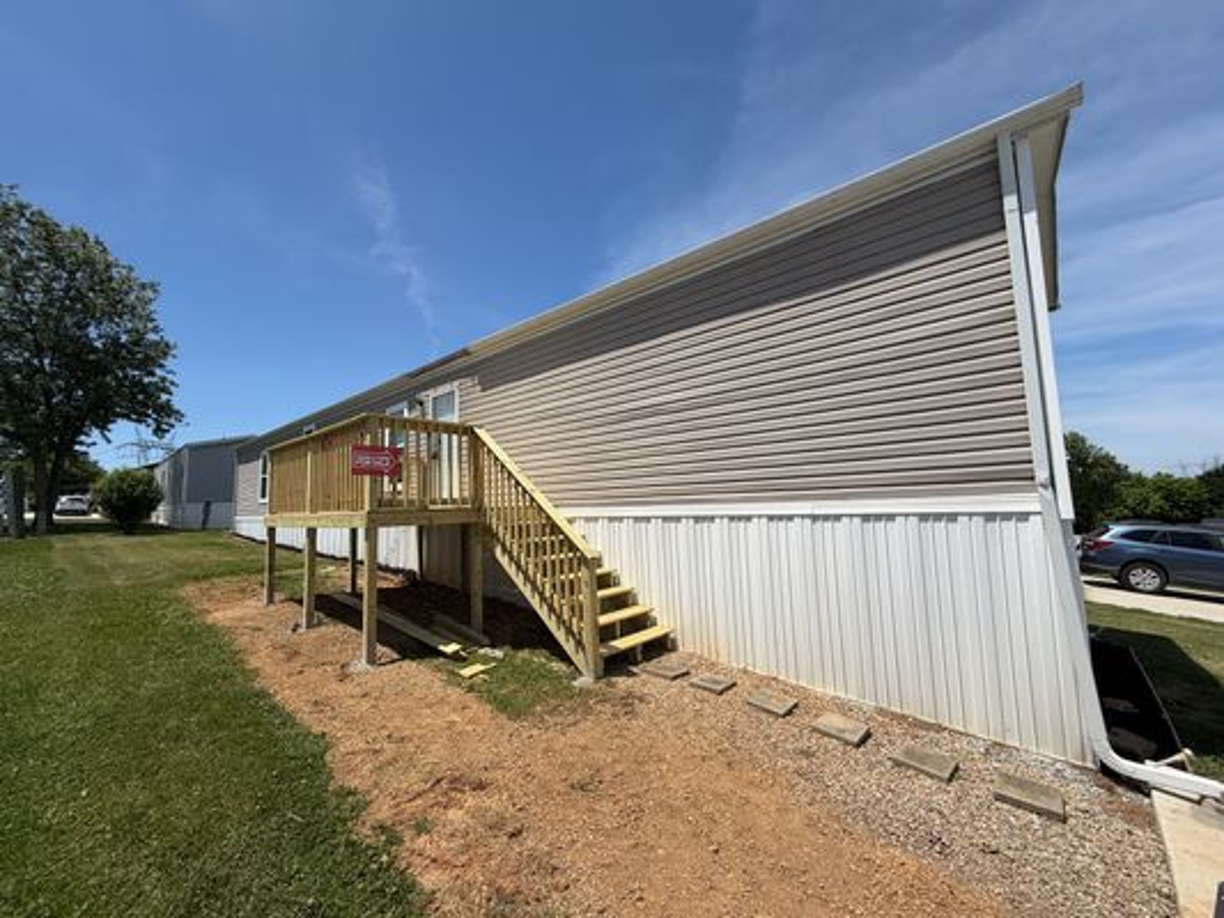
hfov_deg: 102.1
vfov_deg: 85.7
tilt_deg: +3.1
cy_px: 459
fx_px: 495
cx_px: 612
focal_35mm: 14
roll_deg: +1.1
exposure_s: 1/1572
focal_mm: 2.22
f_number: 2.2
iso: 20
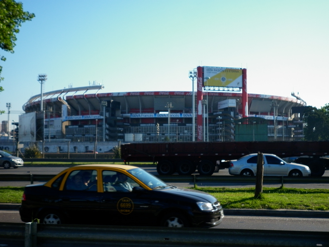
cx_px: 164
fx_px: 475
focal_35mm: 50
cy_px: 124
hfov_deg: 38.2
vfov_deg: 29.1
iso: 80
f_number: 3.8
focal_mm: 9
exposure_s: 1/640
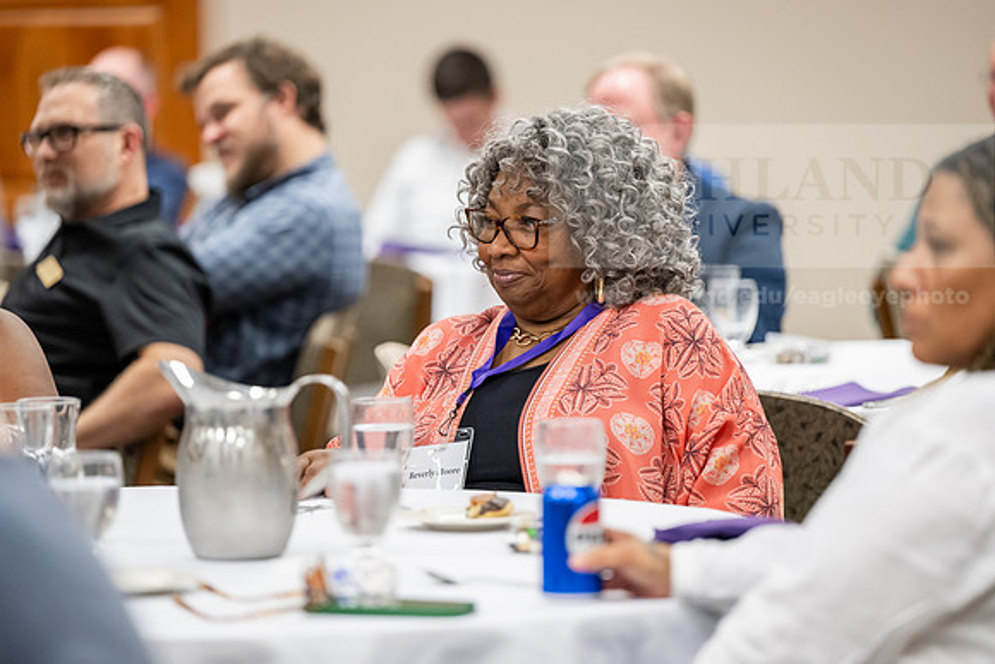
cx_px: 498
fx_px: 4838
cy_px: 332
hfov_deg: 11.7
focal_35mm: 175
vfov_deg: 7.9
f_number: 2.8
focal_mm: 175
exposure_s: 1/160
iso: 2000
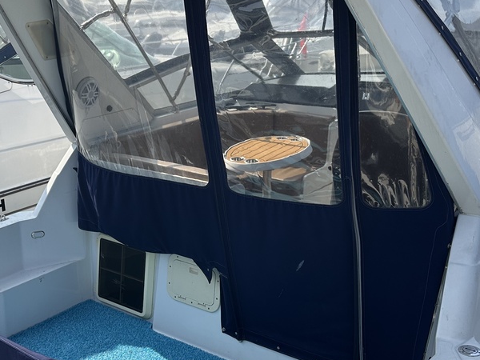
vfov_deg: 30.2
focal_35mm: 48
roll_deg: +1.8
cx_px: 166
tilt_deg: -16.7
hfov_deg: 39.3
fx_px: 666
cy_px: 217
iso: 80
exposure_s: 1/3155
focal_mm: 6.86
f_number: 1.78
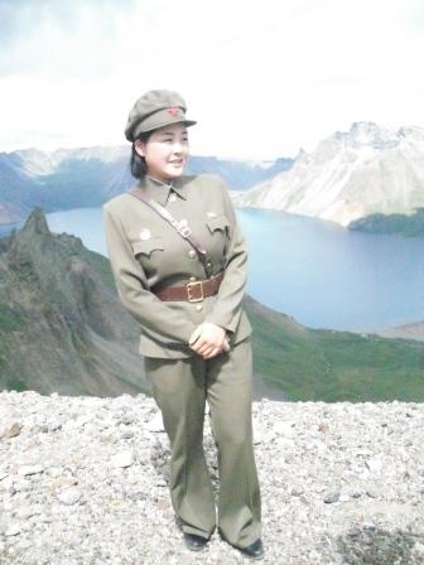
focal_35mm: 35
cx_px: 212
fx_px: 572
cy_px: 282
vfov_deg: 52.6
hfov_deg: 40.7
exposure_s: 1/2000
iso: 3200
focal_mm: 6.3
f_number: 7.6
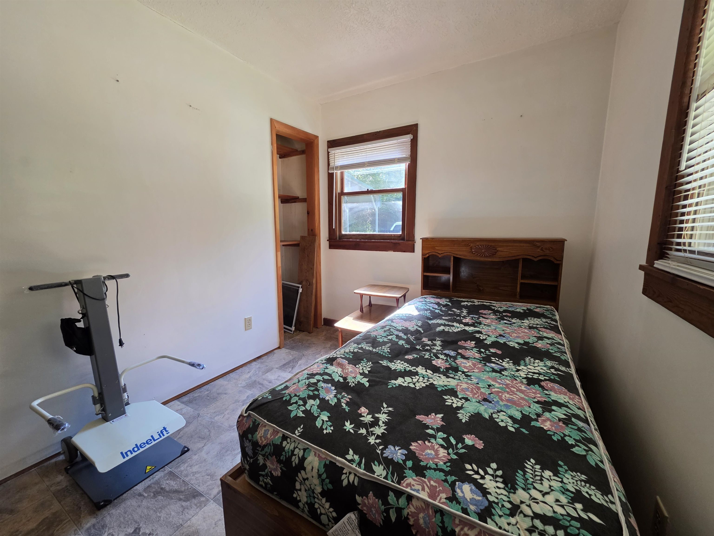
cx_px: 357
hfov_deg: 106.2
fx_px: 268
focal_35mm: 13
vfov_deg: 89.9
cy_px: 268
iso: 125
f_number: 1.9
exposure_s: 1/120
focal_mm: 2.2
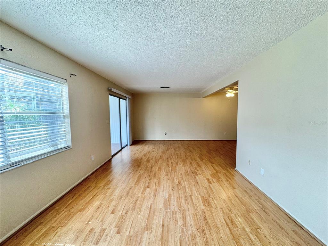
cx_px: 164
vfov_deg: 85.7
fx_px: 133
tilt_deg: -4.2
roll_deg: +0.3
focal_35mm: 14
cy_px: 123
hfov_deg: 102.1
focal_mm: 2.22
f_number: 2.2
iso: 80
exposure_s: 1/120
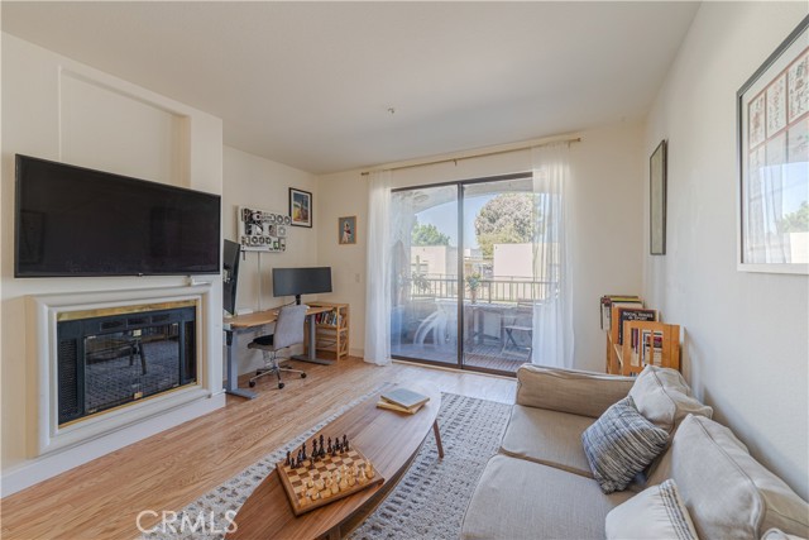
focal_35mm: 14
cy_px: 270
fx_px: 315
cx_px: 404
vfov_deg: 81.2
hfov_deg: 104.2
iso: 800
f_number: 8
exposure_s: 1/800
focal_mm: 14
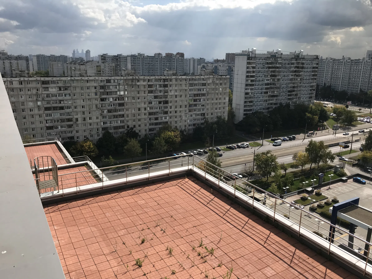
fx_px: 301
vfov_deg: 49.7
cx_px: 186
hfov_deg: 63.4
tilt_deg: -15.4
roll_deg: -0.4
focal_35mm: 28
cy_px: 140
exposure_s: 1/3300
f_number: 1.8
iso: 20
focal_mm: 3.99
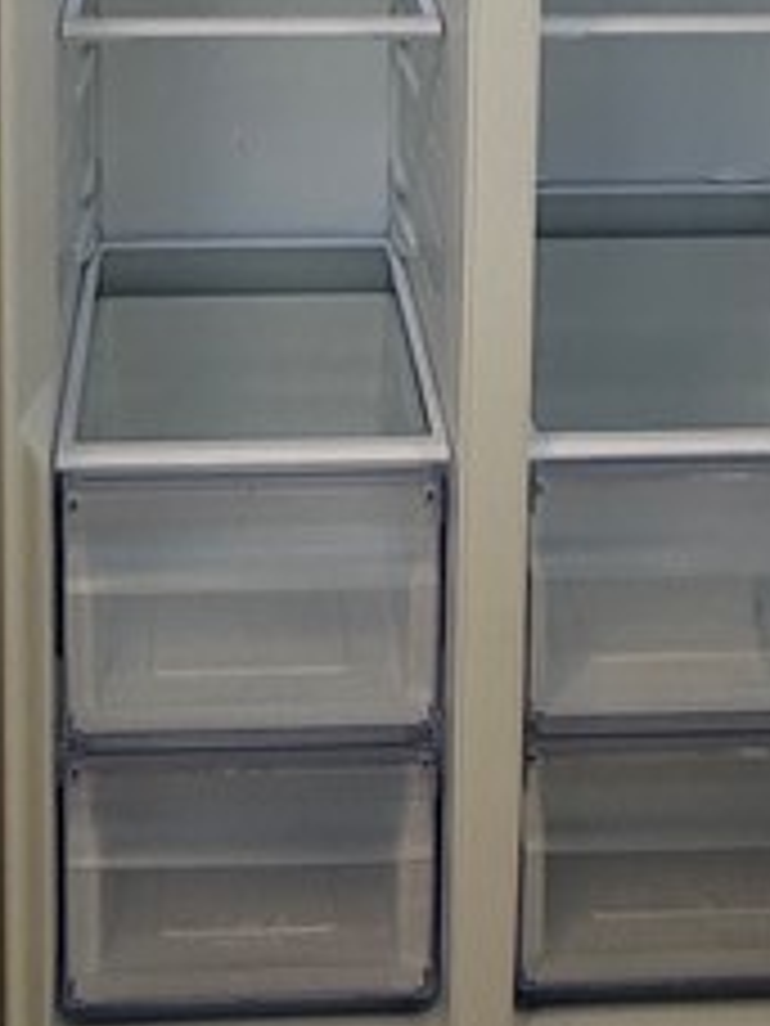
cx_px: 302
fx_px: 1869
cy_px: -382
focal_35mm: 63
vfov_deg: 25.5
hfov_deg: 23.2
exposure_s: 1/120
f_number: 2.2
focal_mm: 2.22
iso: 100
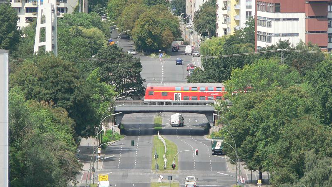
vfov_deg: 2.9
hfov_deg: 5.2
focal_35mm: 416
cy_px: 92
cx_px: 166
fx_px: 3663
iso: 80
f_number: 4.5
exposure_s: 1/500
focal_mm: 63.3
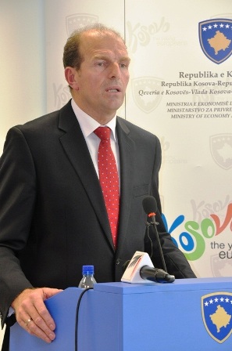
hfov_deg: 8.7
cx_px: 116
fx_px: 1528
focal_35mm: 158
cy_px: 176
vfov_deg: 13.1
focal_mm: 105
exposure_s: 1/40
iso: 800
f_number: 9
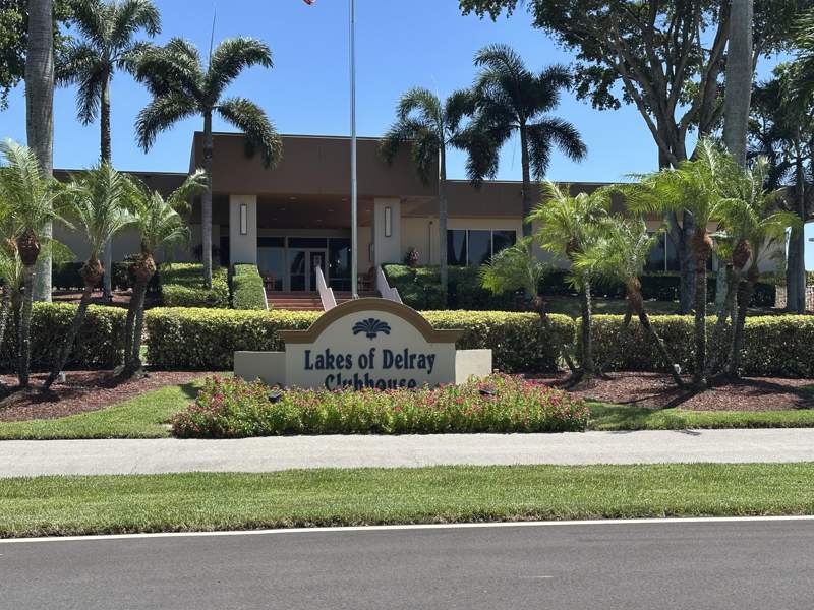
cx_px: 407
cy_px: 305
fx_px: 1129
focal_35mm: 48
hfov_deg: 39.7
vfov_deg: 30.3
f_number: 1.78
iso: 64
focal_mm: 6.86
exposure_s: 1/2667
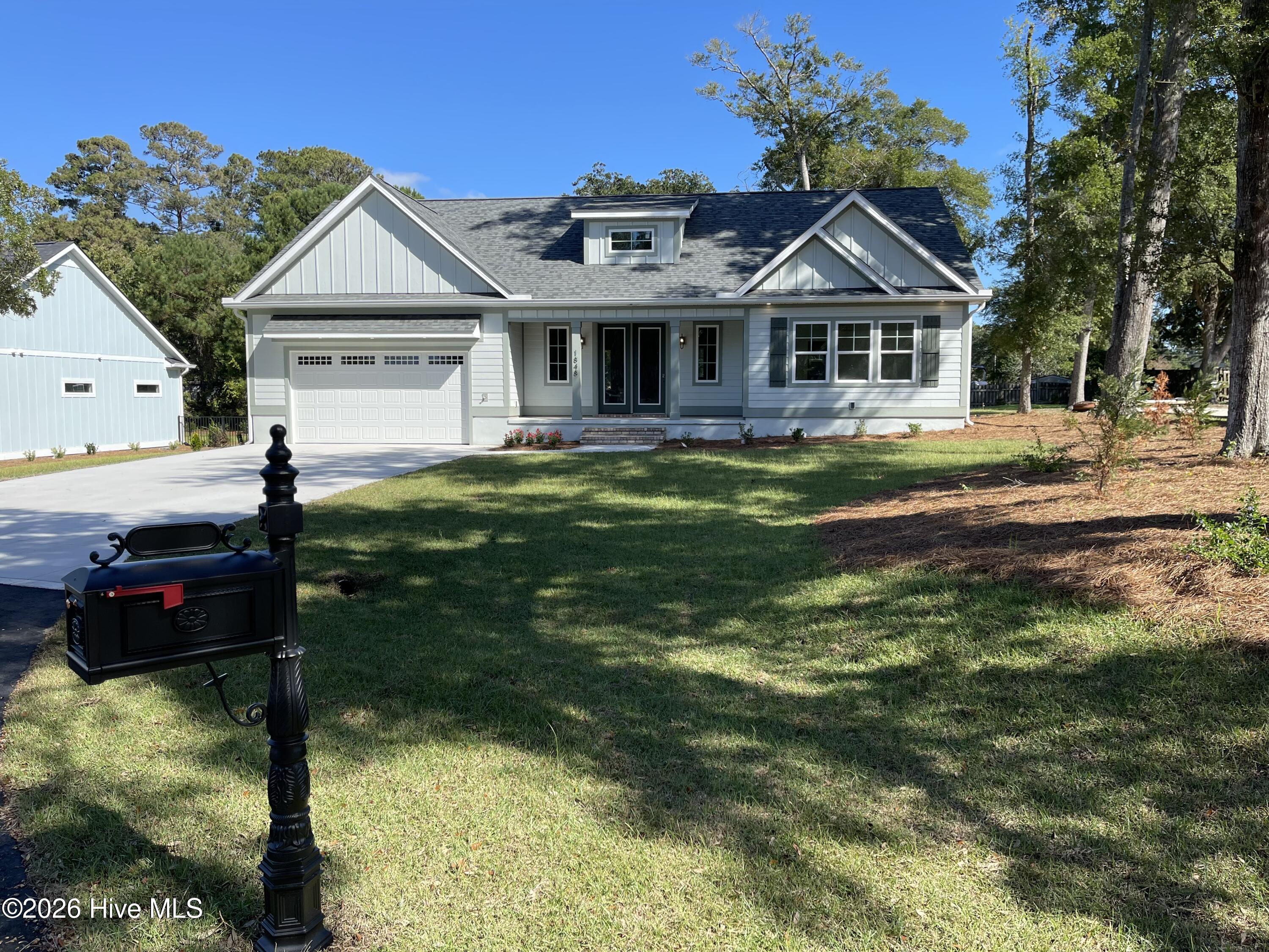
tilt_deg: -5.2
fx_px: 916
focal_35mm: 25
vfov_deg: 54.9
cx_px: 634
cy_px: 476
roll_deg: -0.6
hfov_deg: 69.4
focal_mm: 5.1
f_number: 1.6
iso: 32
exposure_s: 1/1795
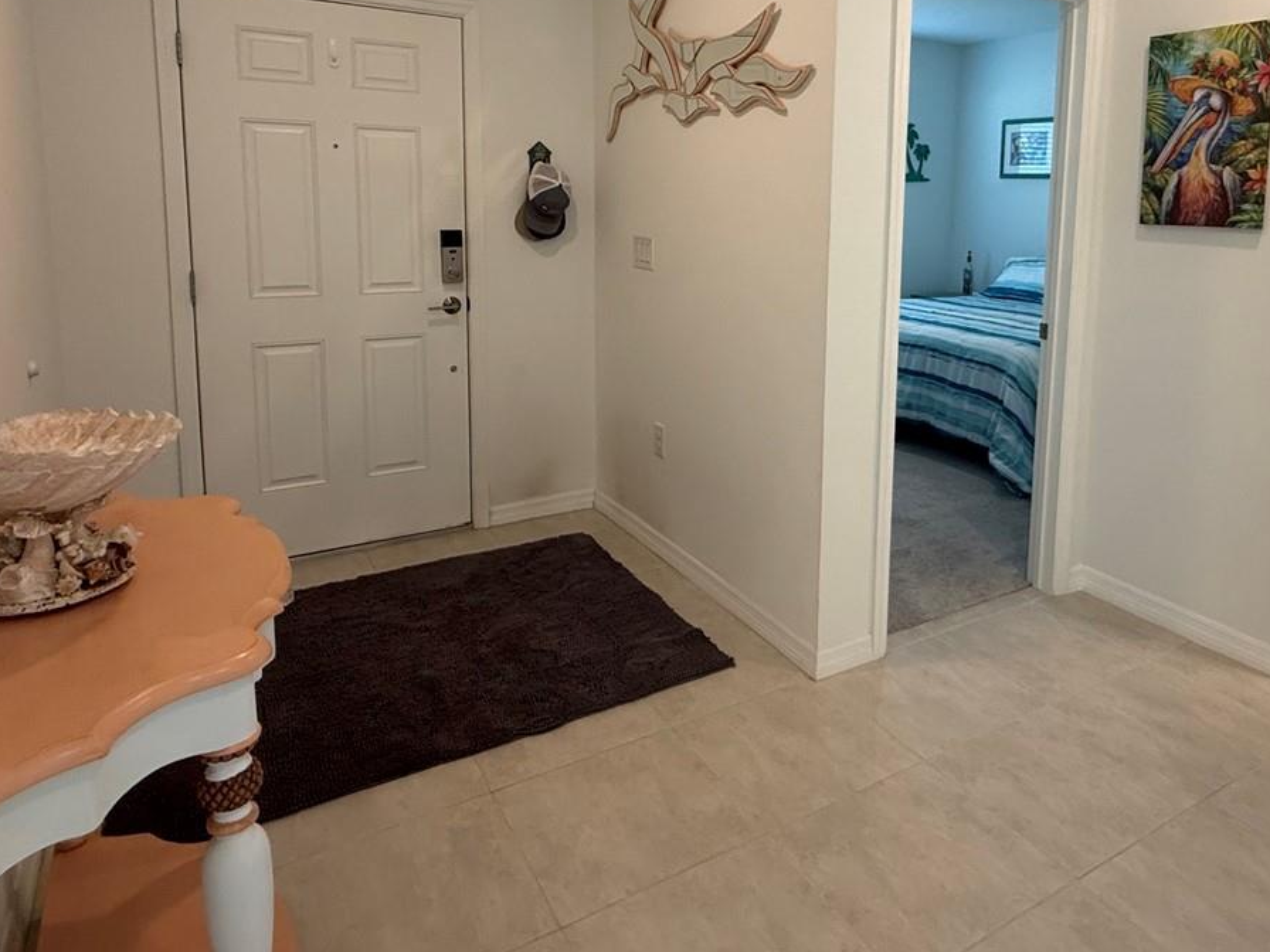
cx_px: 808
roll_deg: -1.8
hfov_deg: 68.1
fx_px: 917
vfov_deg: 53.7
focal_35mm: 25
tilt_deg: -6.8
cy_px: 307
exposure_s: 1/120
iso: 200
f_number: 2.2
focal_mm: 2.22
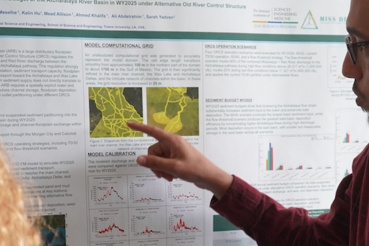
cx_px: 208
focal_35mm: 79
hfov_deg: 25.6
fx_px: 810
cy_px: 211
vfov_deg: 17.1
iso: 1600
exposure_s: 1/160
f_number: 4
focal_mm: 34
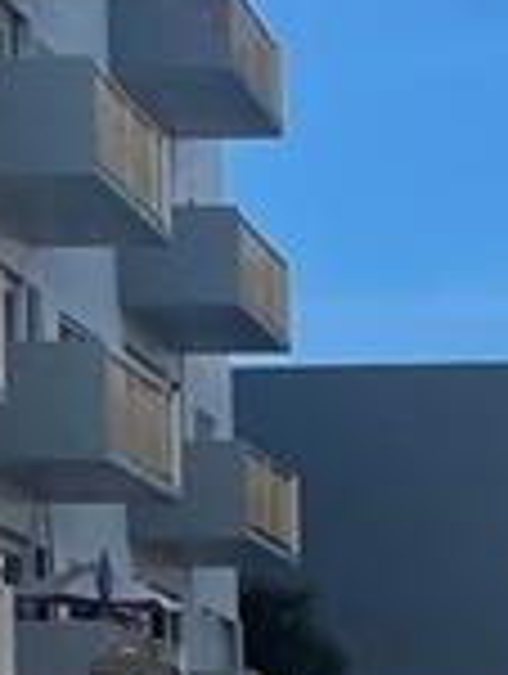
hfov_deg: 7.1
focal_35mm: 208
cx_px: 710
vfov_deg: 9.2
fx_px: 4058
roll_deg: +1.0
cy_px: 1062
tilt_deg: -2.0
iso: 32
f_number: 1.6
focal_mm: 4.2
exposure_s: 1/4292
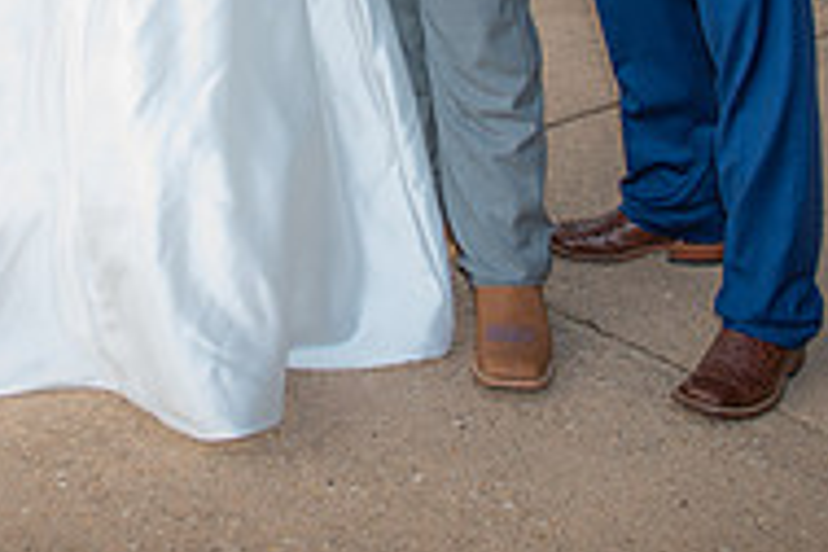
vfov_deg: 14.4
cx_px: 241
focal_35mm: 89
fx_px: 2047
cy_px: -250
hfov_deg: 22.7
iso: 50
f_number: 5
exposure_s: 1/125
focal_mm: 29
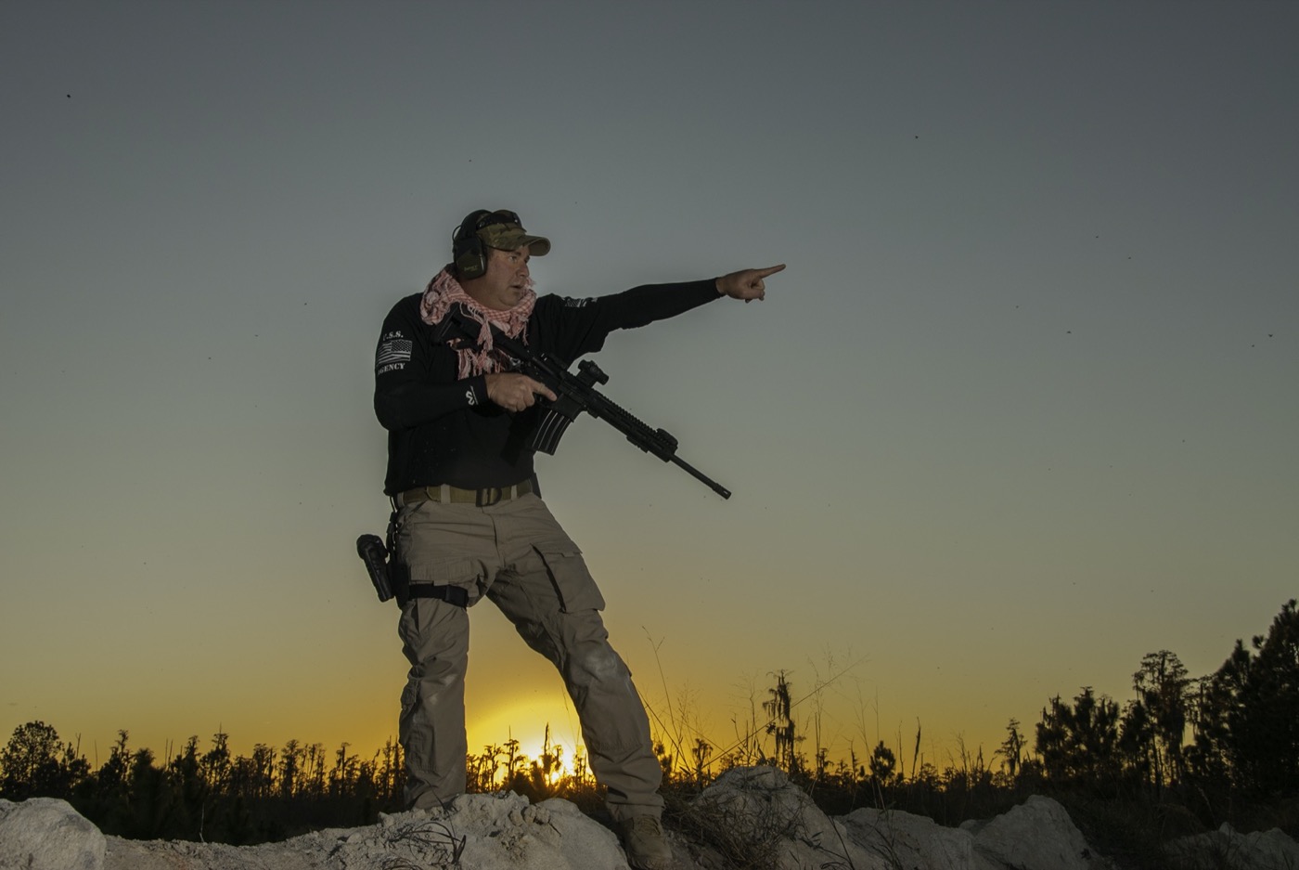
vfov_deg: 32.0
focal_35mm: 42
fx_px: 1517
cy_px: 435
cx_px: 650
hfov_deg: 46.4
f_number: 9
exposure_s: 1/125
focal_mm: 28
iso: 200
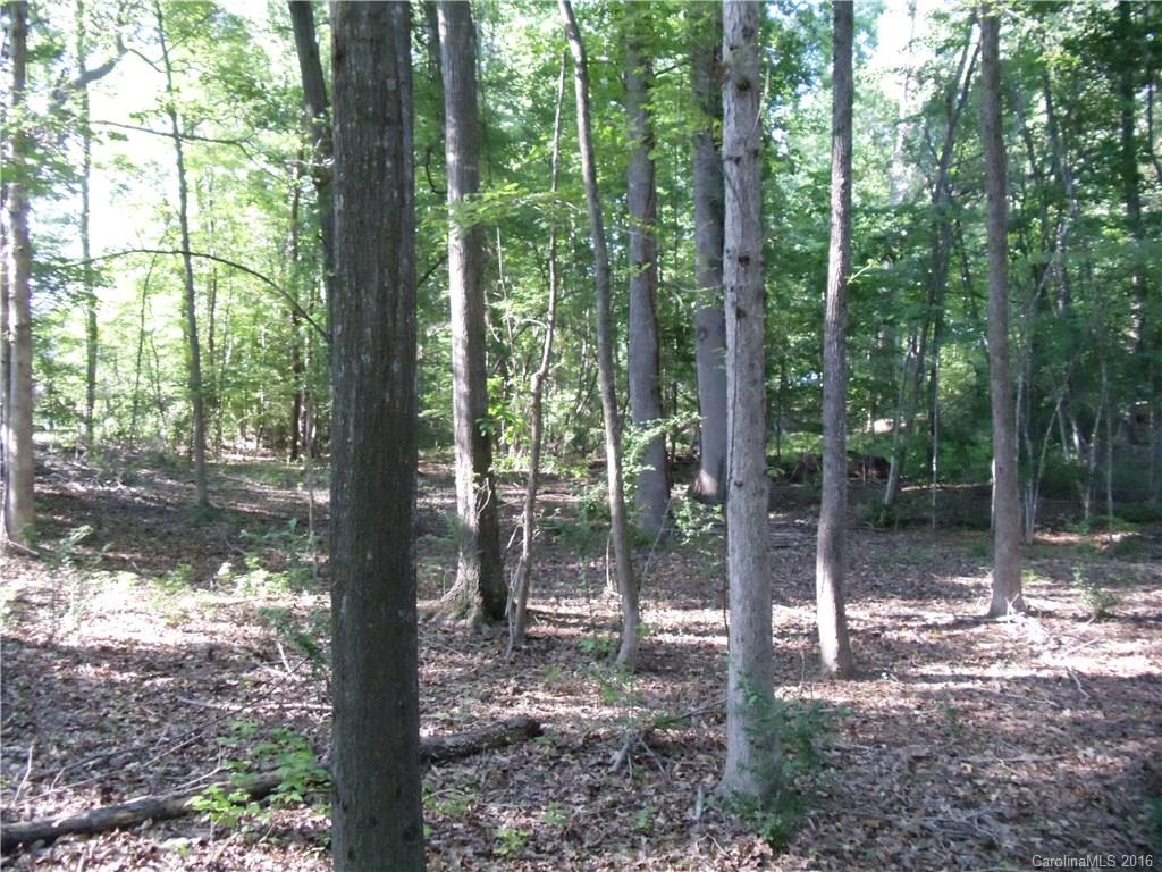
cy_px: 436
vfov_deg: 32.9
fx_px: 1477
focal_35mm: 44
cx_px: 581
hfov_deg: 42.9
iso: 800
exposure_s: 1/125
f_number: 3.5
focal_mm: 6
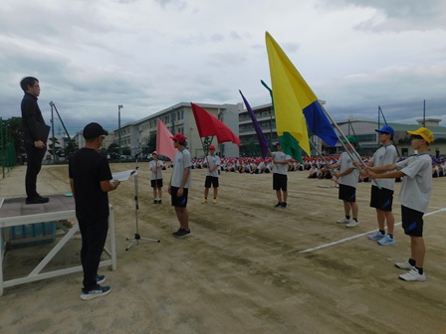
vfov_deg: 56.8
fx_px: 309
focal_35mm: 24
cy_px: 167
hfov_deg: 71.6
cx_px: 223
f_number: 6
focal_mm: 4.1
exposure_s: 1/800
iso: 125
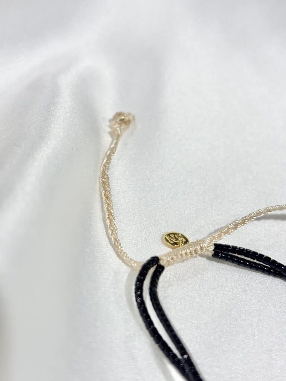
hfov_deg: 28.0
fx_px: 573
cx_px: 143
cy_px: 190
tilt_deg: -37.0
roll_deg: -3.8
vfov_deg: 36.8
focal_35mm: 52
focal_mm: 5.96
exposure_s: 1/343
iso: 32
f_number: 1.6
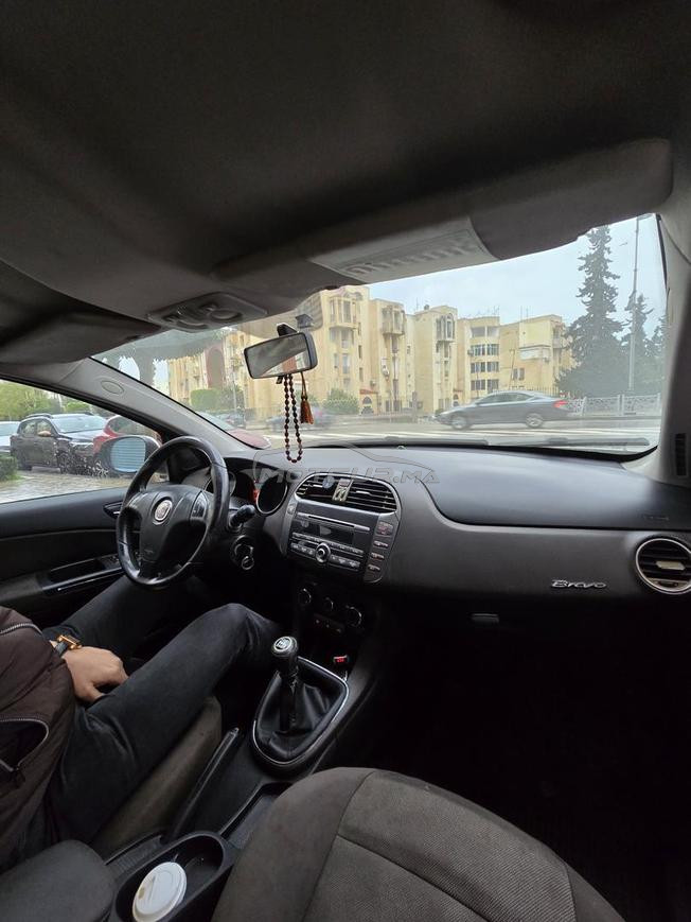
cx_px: 346
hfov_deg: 89.9
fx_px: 346
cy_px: 461
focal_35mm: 13
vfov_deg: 106.2
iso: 200
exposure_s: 1/50
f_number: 2.2
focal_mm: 2.2
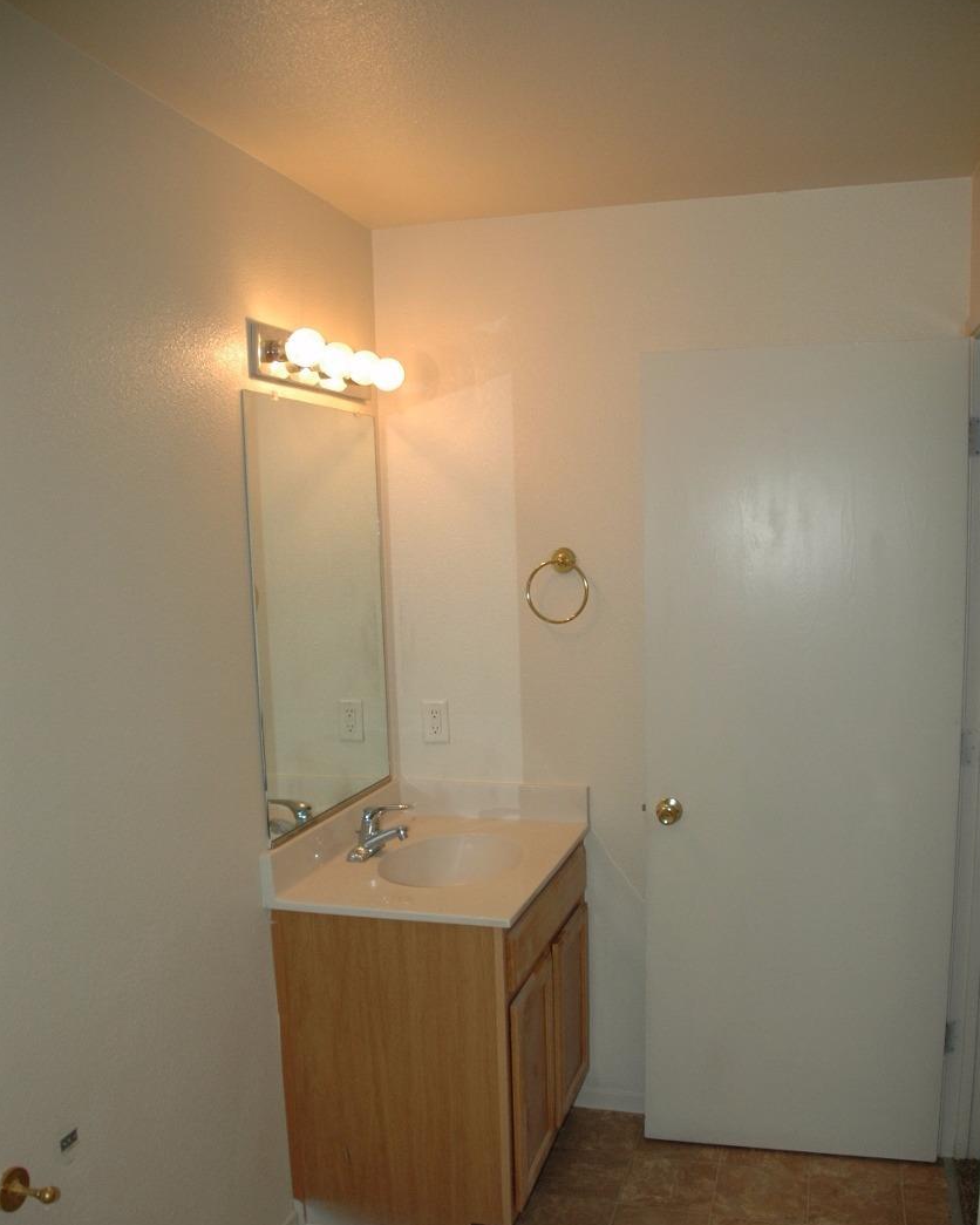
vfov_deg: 56.9
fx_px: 1124
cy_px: 717
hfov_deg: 47.1
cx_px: 494
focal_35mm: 31
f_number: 3.5
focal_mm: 18
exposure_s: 1/160
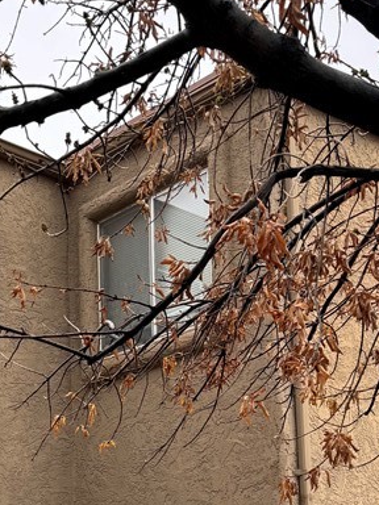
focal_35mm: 64
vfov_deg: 28.6
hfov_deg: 22.2
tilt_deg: +7.5
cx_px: 16
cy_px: 493
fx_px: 934
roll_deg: +0.0
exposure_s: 1/338
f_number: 1.78
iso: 80
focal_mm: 6.86
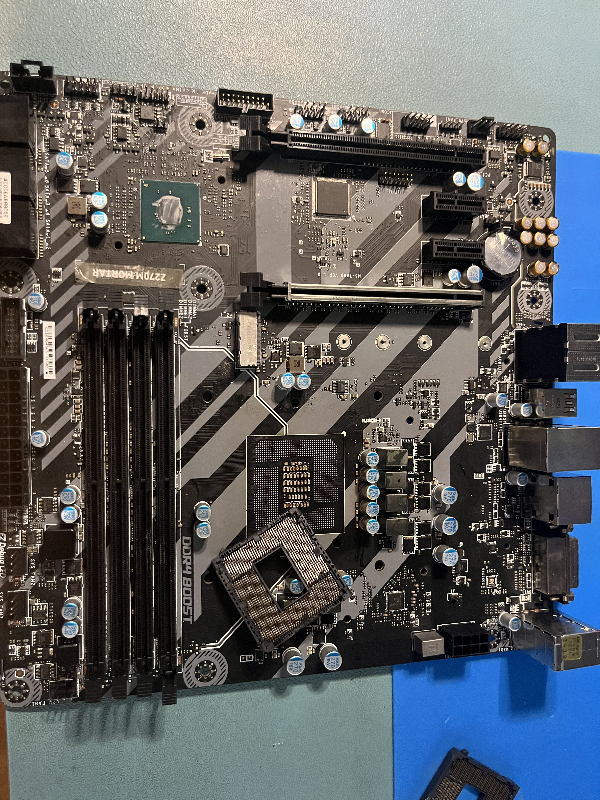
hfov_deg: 53.1
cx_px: 300
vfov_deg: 67.3
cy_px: 400
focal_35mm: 26
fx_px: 601
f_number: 1.6
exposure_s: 1/40
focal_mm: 5.1
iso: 640
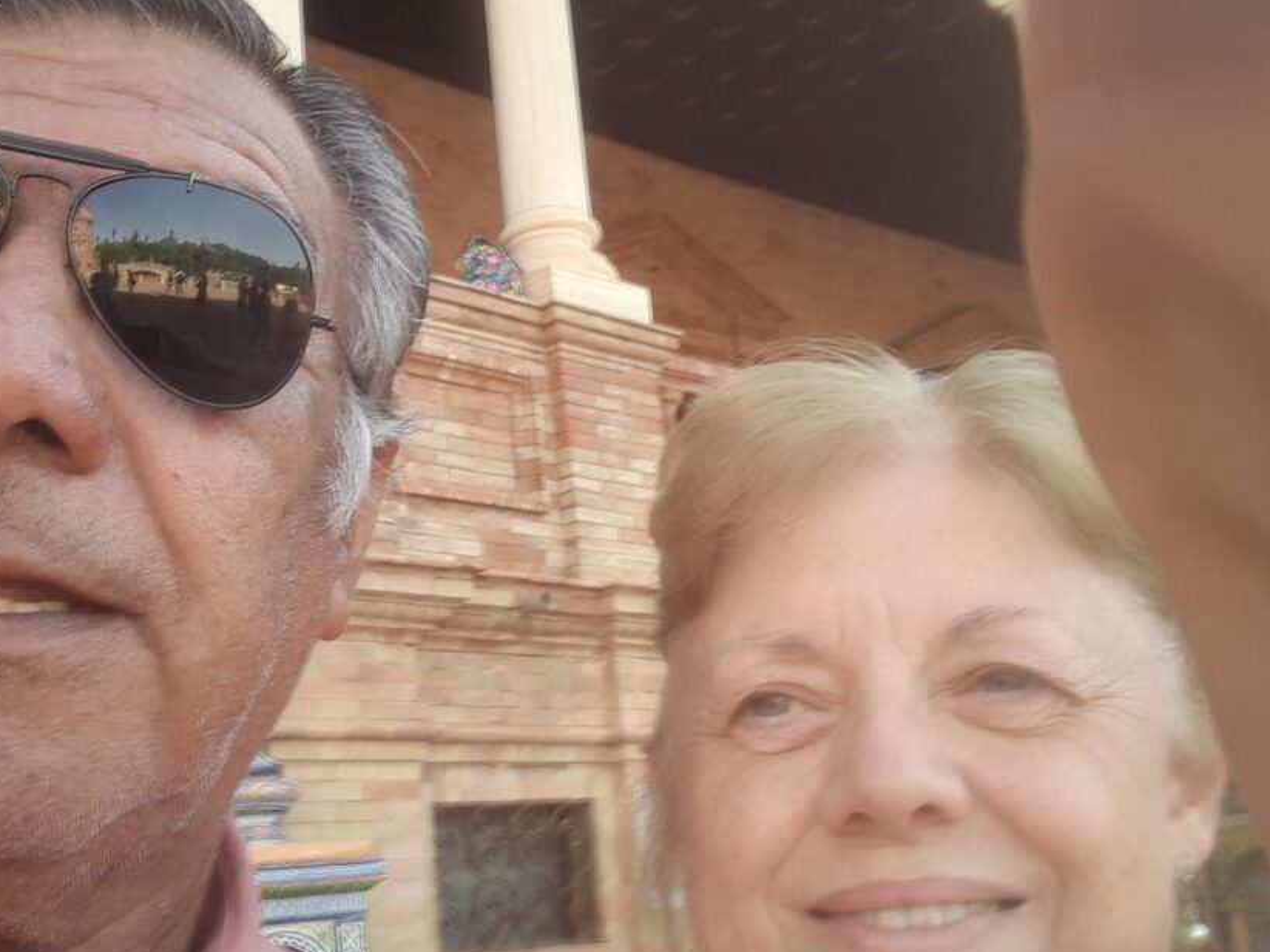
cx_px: 576
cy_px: 451
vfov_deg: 34.3
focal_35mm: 42
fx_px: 1541
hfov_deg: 44.7
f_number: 2
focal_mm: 2.66
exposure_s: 1/120
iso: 40
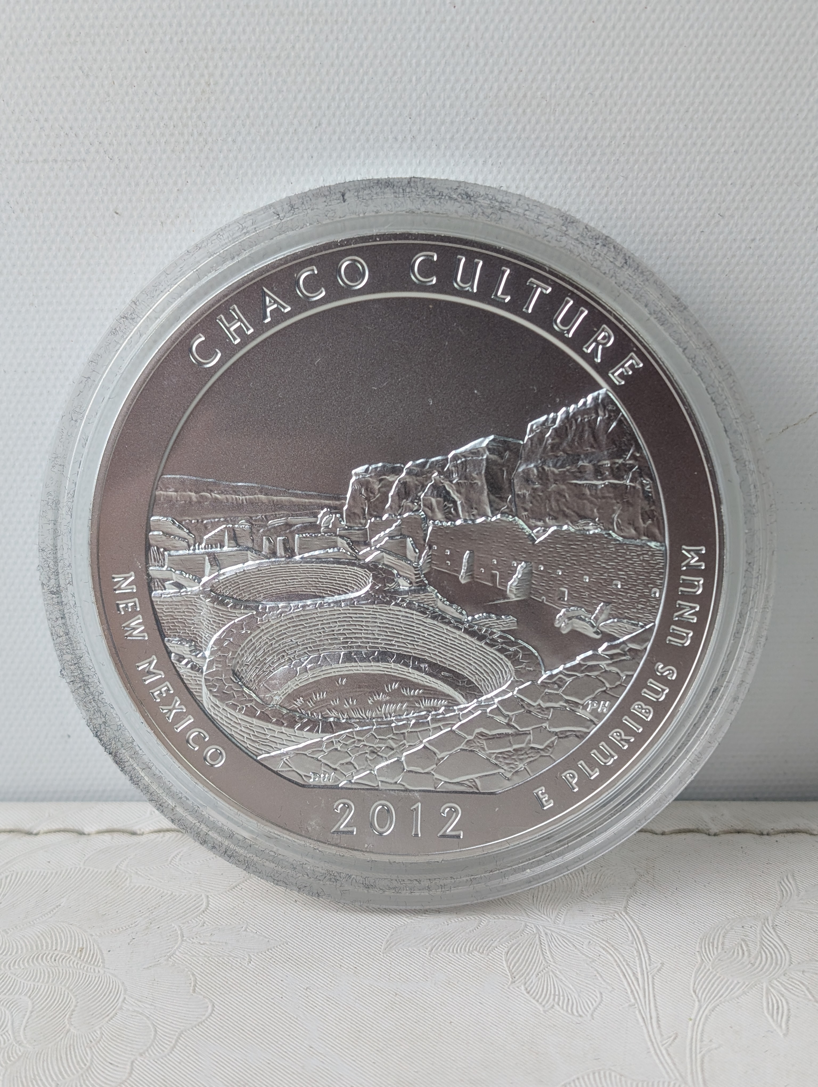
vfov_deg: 38.9
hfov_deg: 29.7
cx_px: 409
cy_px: 544
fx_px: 1540
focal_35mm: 49
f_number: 1.68
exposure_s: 1/120
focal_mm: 6.9
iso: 64
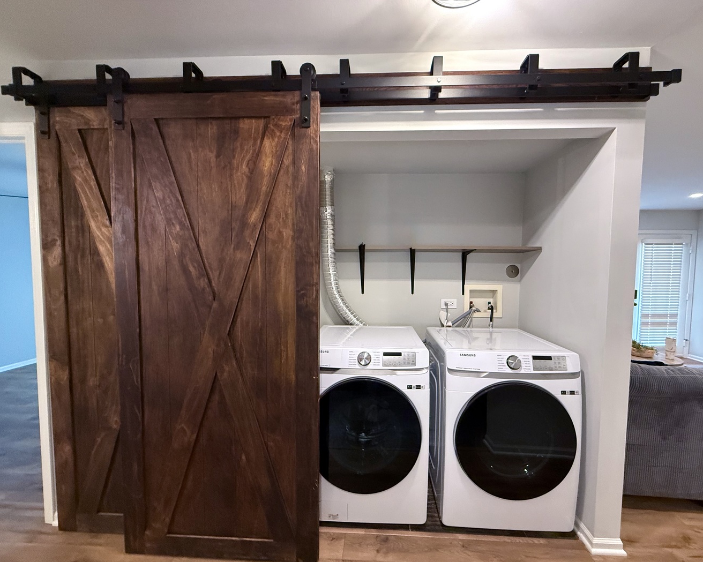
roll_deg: -0.5
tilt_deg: -2.8
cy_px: 288
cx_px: 366
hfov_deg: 96.8
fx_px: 312
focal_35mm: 15
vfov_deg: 84.0
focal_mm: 2.22
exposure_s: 1/60
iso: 500
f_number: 2.2
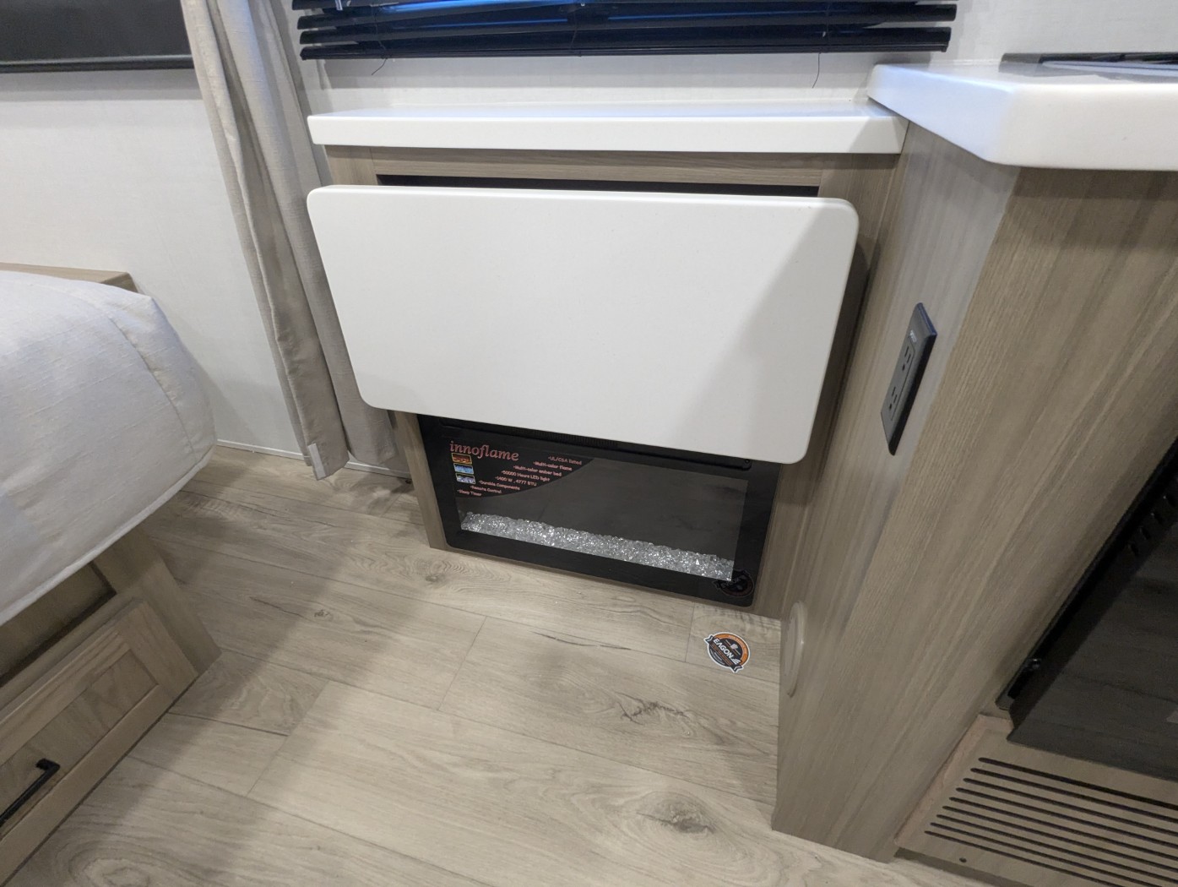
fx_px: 545
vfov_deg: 78.2
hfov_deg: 94.4
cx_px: 589
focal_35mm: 16
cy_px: 444
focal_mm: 2.35
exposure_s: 1/64.8
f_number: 2.2
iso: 515
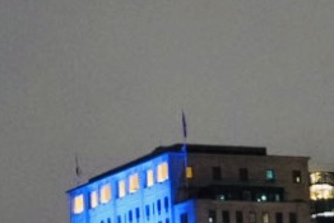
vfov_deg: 4.7
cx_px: -127
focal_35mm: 293
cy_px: 266
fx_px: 2720
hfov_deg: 6.9
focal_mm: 32
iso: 6400
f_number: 4.5
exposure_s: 1/20
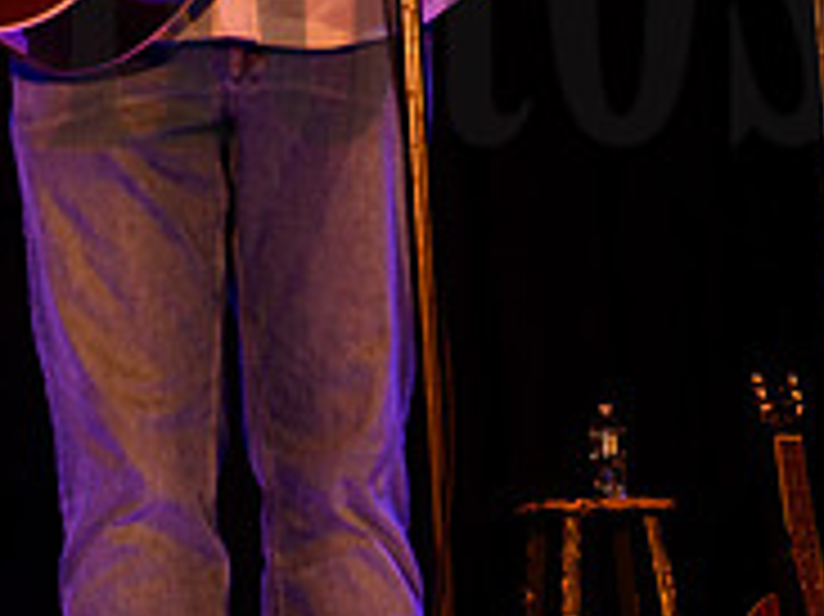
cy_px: -85
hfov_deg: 11.0
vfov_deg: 8.4
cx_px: -317
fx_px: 4139
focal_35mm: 174
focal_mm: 49
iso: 1600
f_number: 8
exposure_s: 1/80
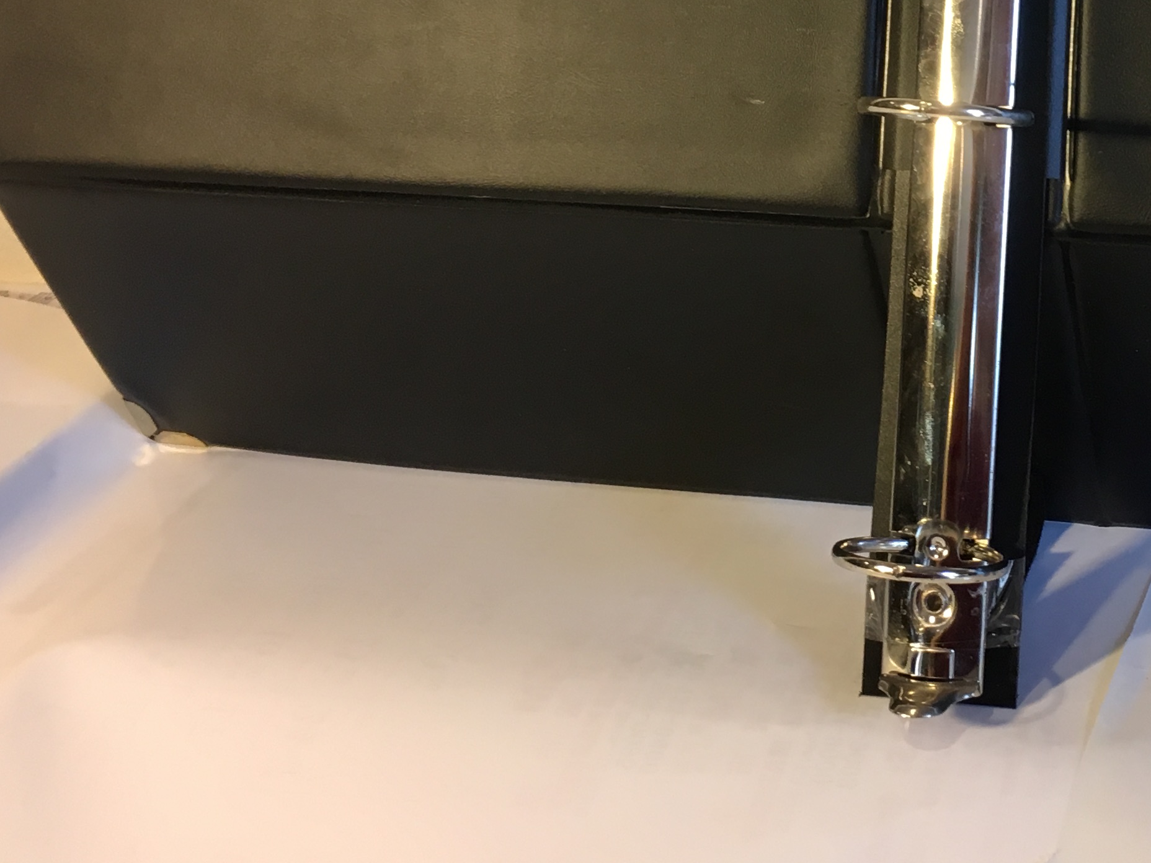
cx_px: 1032
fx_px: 2095
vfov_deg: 22.7
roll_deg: +1.3
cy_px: 89
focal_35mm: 63
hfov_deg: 29.5
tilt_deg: -16.1
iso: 64
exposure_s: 1/30
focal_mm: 4.15
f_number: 2.2
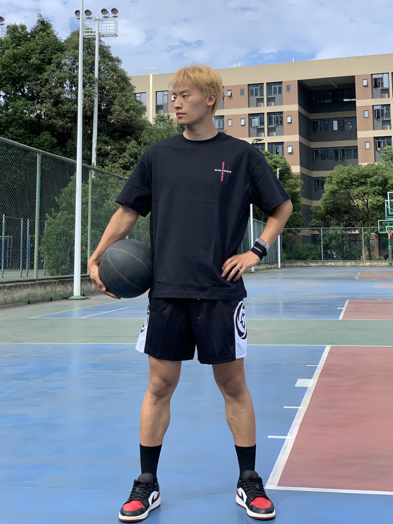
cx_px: 196
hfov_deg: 28.0
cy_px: 262
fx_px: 787
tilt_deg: +1.3
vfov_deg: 36.8
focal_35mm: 52
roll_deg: +1.1
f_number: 2.4
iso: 16
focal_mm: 6
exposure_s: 1/585
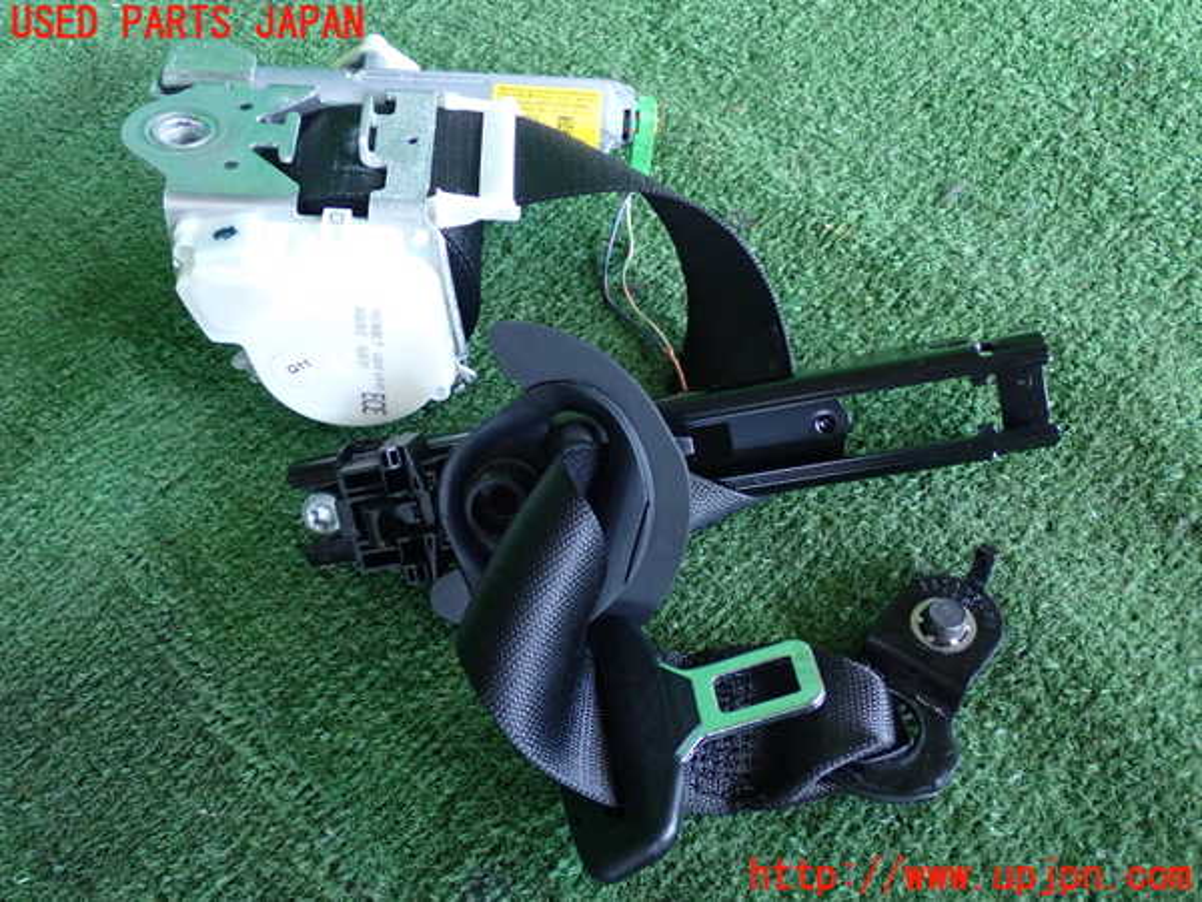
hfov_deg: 45.8
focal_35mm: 41
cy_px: 451
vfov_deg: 35.1
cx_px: 601
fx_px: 1424
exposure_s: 1/125
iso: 640
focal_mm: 7.31
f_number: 2.8
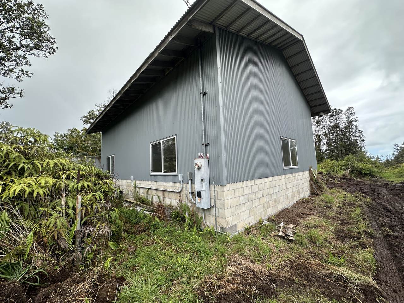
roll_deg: +1.6
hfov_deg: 102.1
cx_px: 202
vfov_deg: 85.7
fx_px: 163
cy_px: 152
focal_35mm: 14
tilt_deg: +6.0
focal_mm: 2.22
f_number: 2.2
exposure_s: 1/636
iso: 40
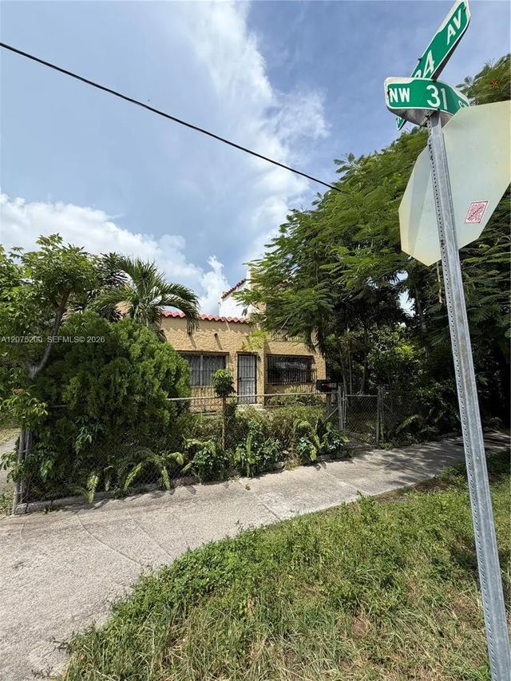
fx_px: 275
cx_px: 256
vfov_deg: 102.1
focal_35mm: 14
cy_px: 340
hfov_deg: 85.7
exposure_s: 1/1033
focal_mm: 2.22
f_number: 2.2
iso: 20
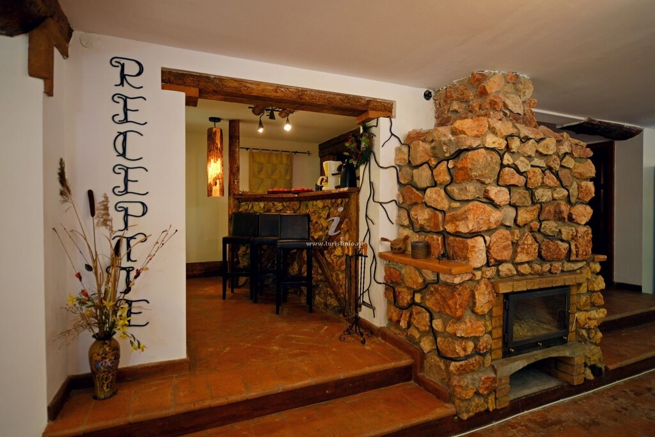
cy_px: 218
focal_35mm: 20
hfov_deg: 84.0
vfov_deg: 61.9
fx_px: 364
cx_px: 328
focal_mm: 20
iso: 400
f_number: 2.8
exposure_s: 1/50
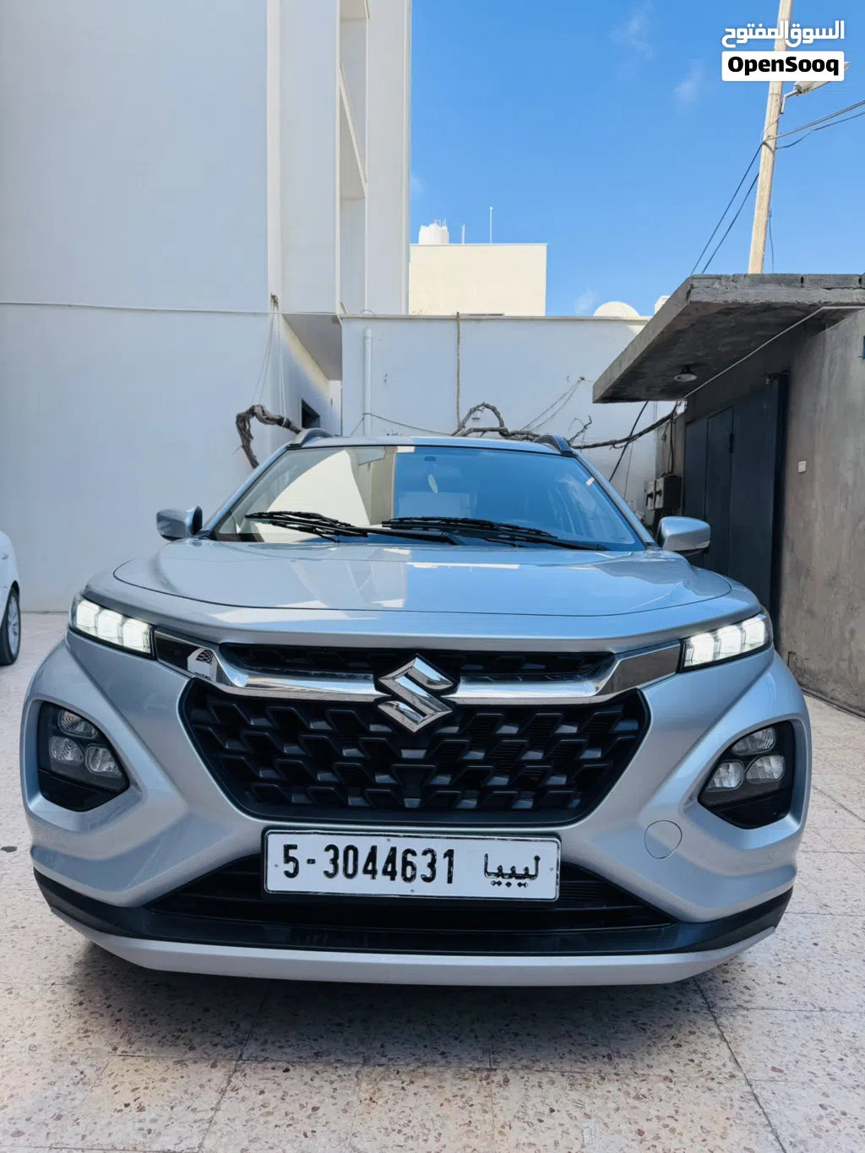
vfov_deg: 71.6
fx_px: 800
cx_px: 432
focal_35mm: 24
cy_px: 576
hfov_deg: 56.8
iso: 80
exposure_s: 1/1456
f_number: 1.78
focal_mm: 6.76
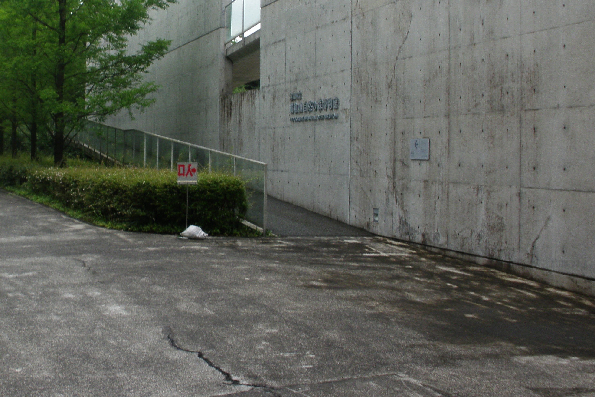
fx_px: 959
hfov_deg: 34.0
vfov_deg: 23.2
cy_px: 105
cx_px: 175
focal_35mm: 58
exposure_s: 1/80
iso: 64
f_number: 5.6
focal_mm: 6.3
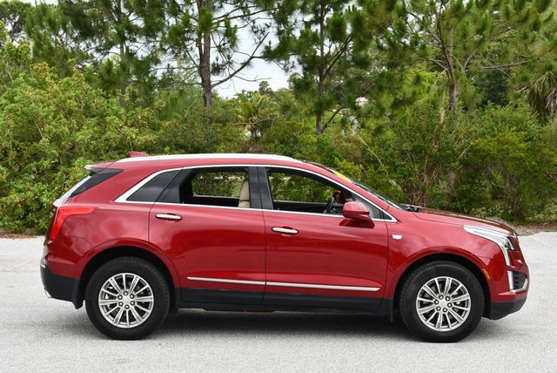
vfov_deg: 22.7
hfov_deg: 33.4
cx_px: 278
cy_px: 186
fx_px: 929
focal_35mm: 60
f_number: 7.1
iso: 200
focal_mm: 30
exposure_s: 1/250
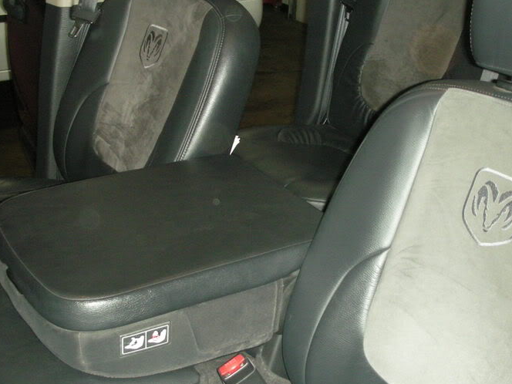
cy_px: 184
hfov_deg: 35.5
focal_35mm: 54
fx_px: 799
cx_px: 289
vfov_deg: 27.0
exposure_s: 1/60
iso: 220
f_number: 2.8
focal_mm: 5.8
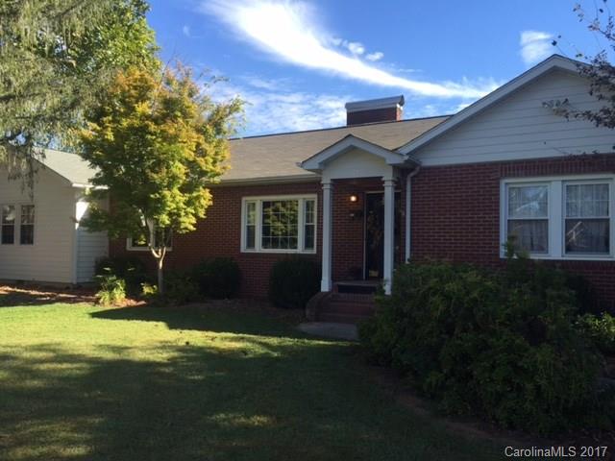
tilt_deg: +0.6
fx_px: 515
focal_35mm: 29
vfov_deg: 48.2
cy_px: 230
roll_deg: -0.5
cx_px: 308
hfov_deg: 61.7
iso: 32
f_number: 2.2
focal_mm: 4.15
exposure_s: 1/807
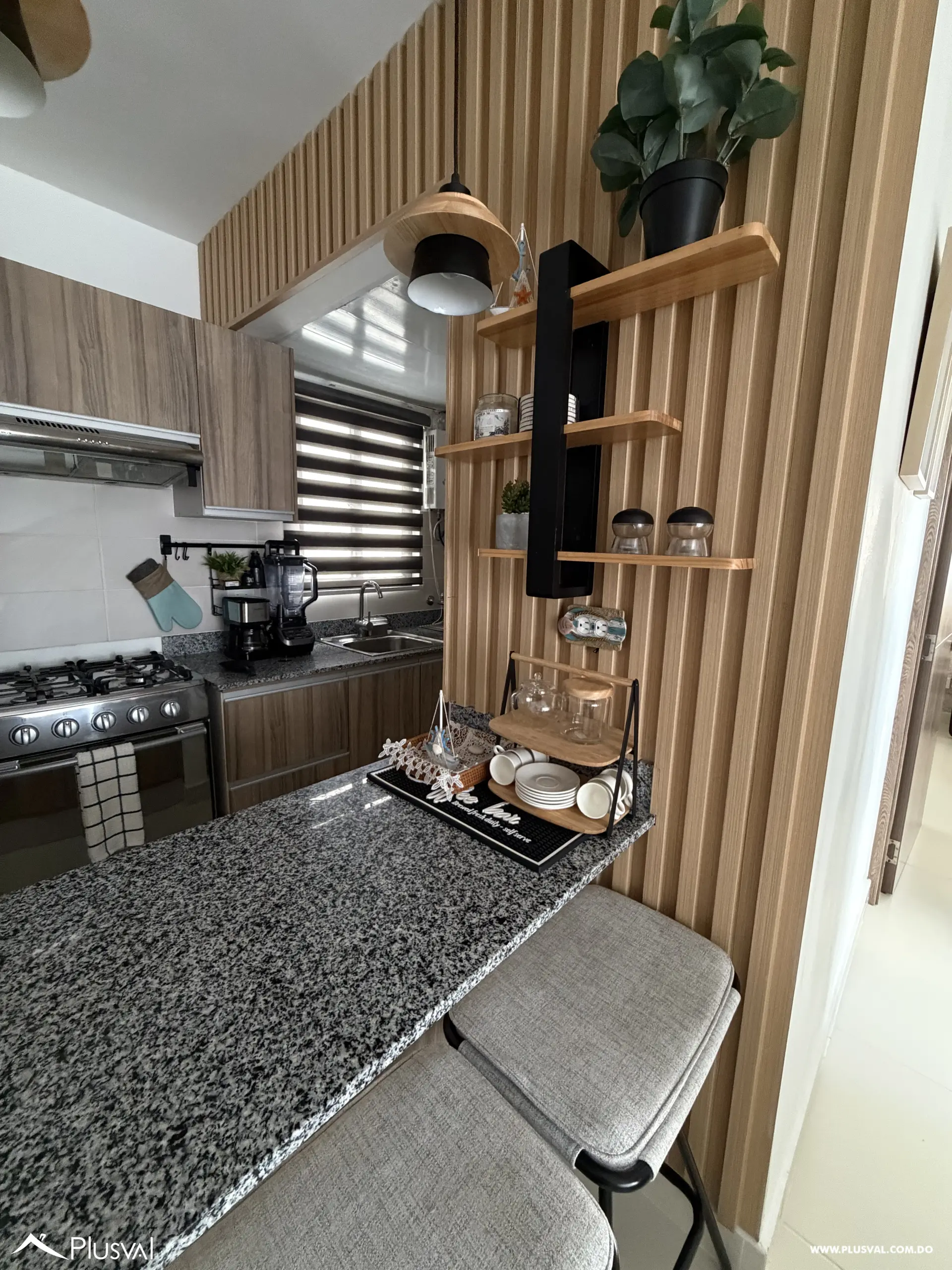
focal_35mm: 14
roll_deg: -1.0
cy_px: 635
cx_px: 476
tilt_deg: -9.3
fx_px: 513
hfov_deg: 85.7
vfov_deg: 102.1
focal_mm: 2.22
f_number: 2.2
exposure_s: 1/60
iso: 640
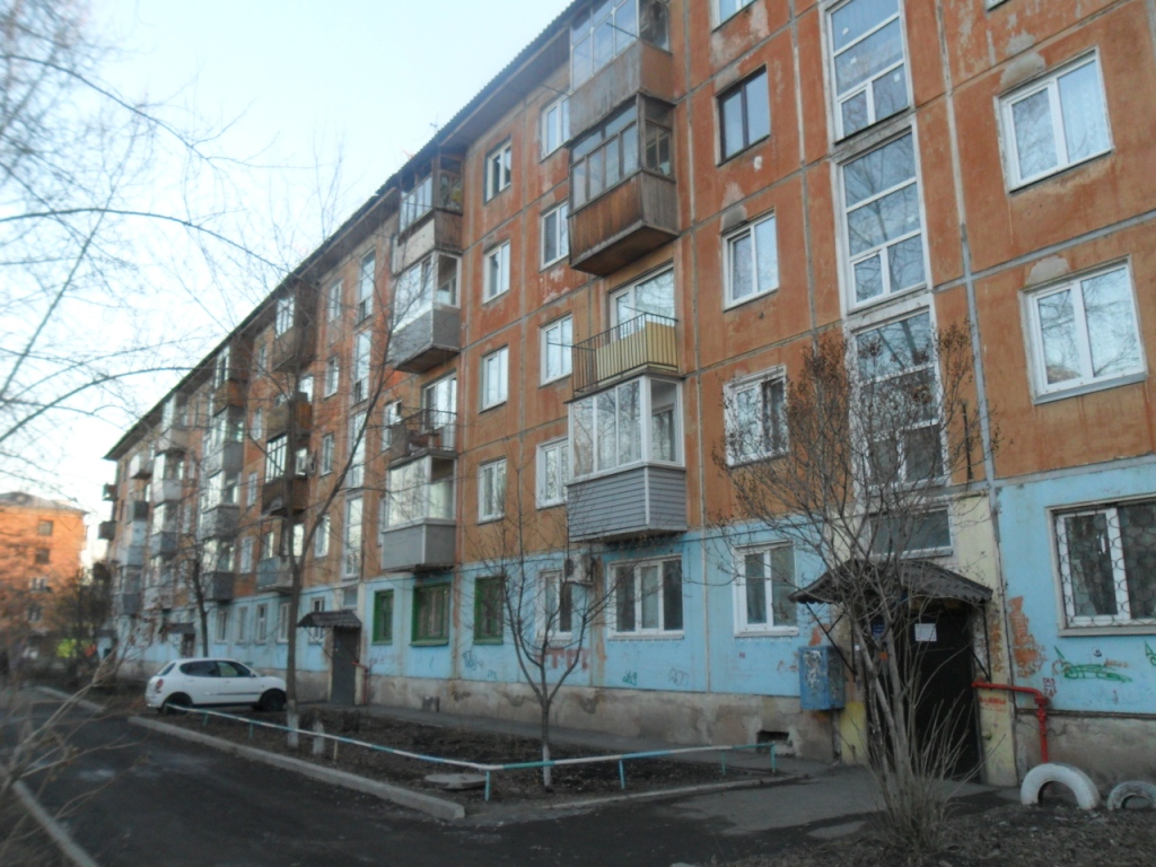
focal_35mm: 27
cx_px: 578
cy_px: 434
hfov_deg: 65.3
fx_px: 902
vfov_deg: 51.4
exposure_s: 1/45
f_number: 3.5
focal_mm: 4.9
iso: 120
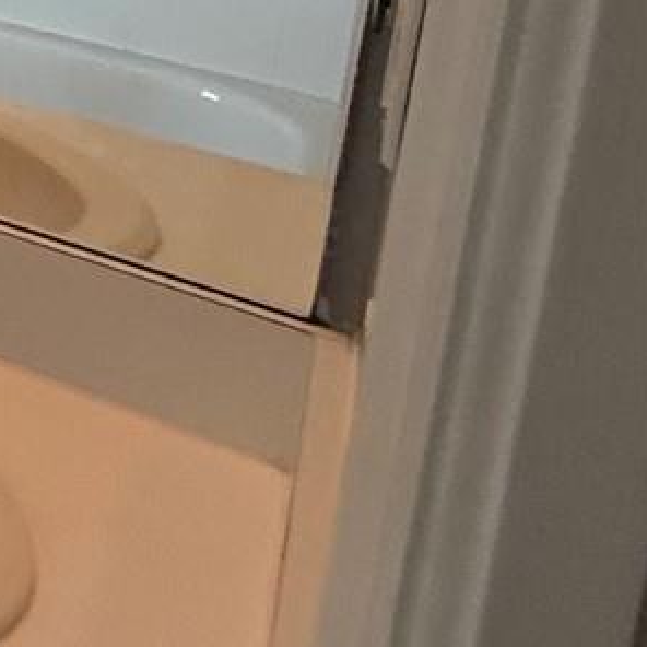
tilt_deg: -9.0
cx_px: -1097
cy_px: -315
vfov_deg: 21.6
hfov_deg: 13.2
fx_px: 1417
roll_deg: -0.4
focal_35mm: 67
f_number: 2.2
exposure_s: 1/120
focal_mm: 2.22
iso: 250
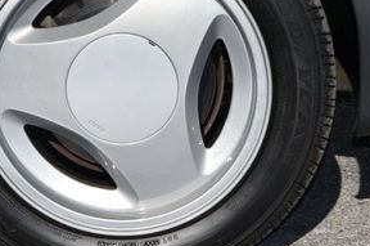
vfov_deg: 9.8
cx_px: 161
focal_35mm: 140
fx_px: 1436
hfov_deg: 14.7
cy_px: 71
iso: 100
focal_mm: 42
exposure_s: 1/200
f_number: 13
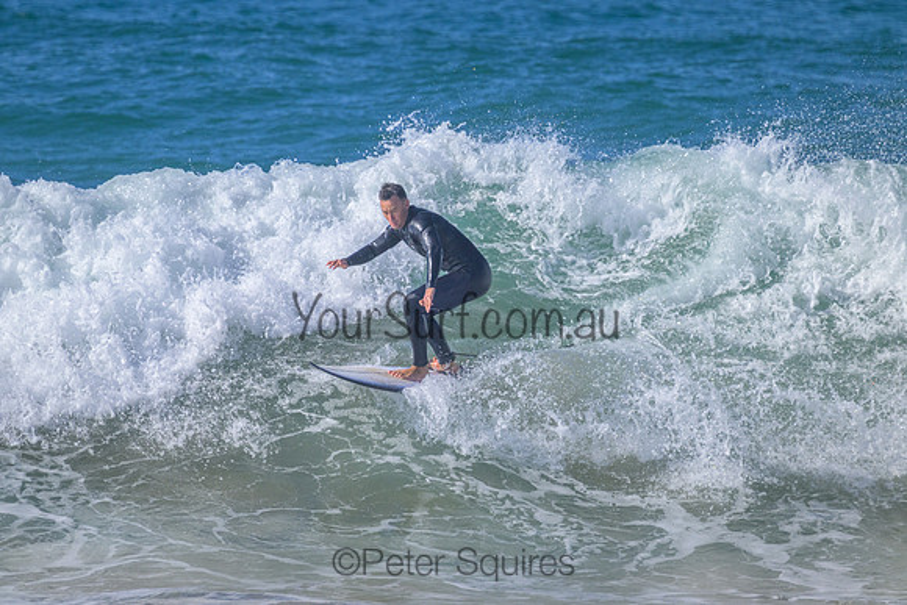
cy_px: 302
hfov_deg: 2.6
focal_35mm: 800
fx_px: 20159
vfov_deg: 1.7
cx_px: 454
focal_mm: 800
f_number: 11
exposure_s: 1/2000
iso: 1100
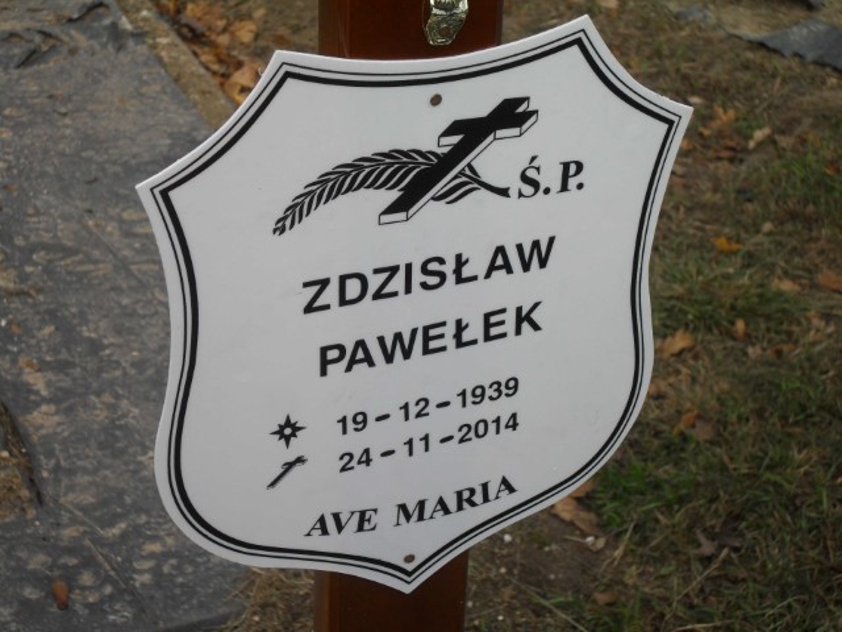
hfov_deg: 25.3
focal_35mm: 77
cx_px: 421
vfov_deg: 19.1
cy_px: 316
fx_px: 1873
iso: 100
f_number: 5
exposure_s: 1/180
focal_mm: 13.6
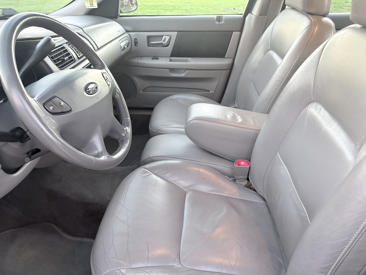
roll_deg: -0.2
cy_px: 138
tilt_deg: -28.1
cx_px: 183
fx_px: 275
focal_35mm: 26
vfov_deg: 53.1
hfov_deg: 67.3
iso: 640
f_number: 1.6
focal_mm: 5.96
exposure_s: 1/40
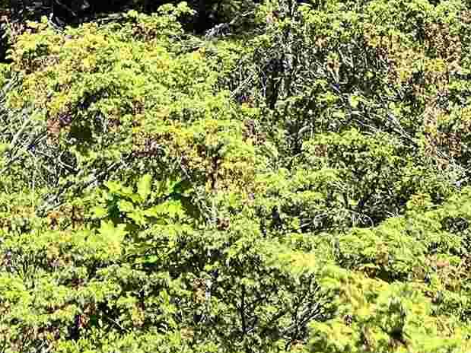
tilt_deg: -0.7
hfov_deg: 15.3
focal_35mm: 129
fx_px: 1755
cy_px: -172
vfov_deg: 11.1
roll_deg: -2.2
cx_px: 193
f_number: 1.5
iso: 50
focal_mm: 5.7
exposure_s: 1/1779
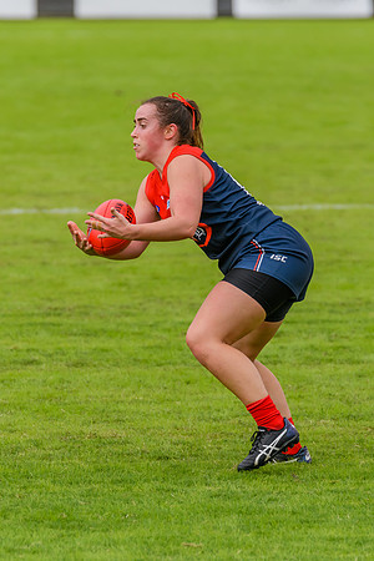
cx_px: 197
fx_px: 7750
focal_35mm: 497
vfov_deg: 4.1
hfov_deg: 2.8
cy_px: 271
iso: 800
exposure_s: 1/1600
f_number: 5.6
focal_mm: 310
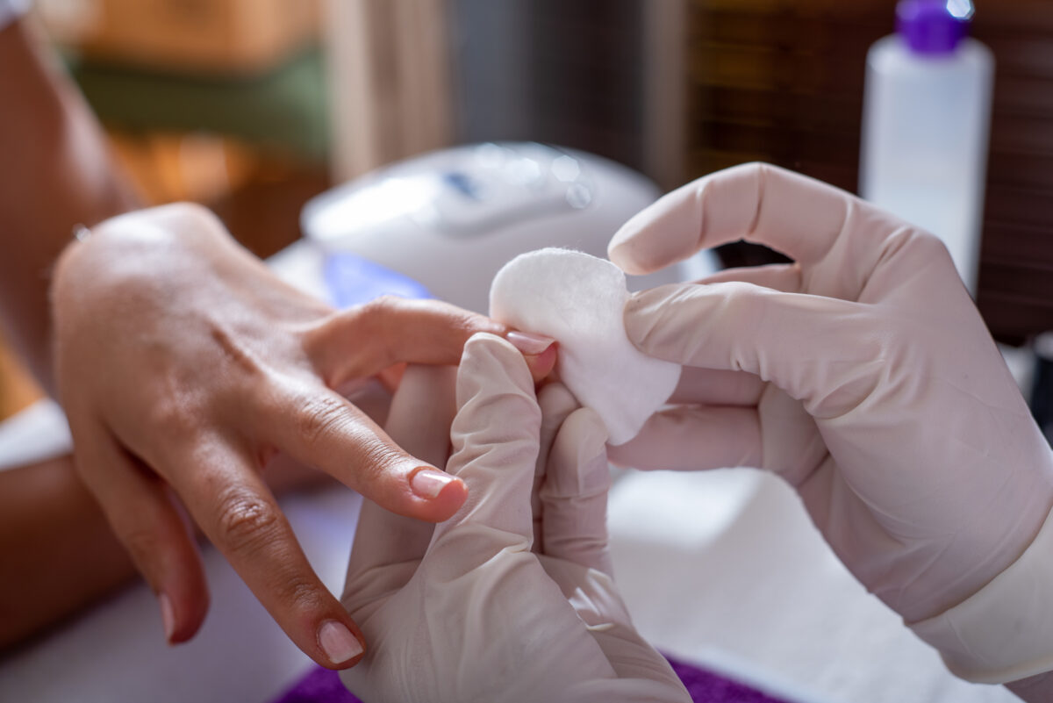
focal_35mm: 50
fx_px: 1463
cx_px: 526
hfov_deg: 39.6
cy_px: 352
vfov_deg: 27.0
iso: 50
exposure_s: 1/160
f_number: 4.5
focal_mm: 50
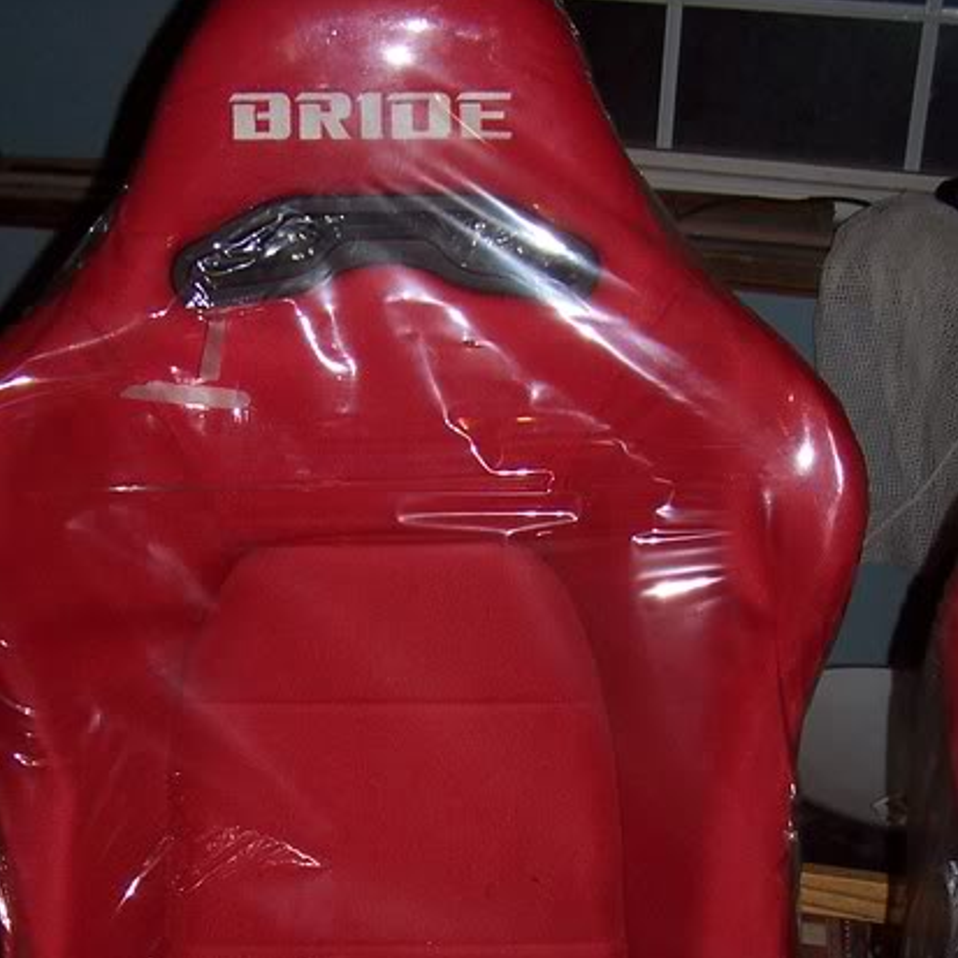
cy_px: 863
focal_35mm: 65
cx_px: 397
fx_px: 2035
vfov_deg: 25.7
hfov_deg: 26.4
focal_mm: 6.3
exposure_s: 1/60
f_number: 2.8
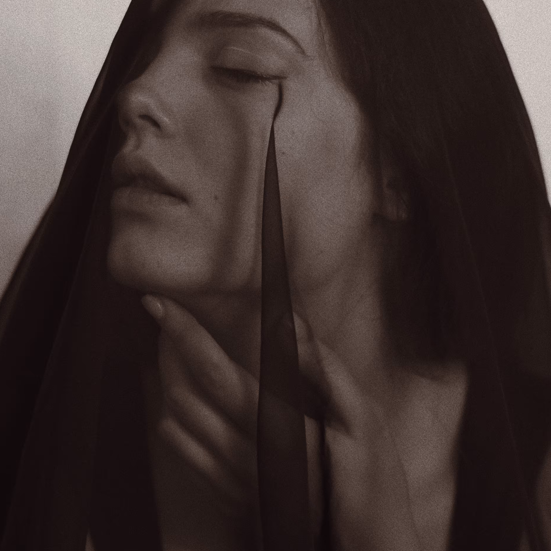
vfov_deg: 16.9
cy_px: 120
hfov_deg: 17.1
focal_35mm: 102
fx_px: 1837
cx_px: 263
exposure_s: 1/25
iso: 200
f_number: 1.8
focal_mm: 50
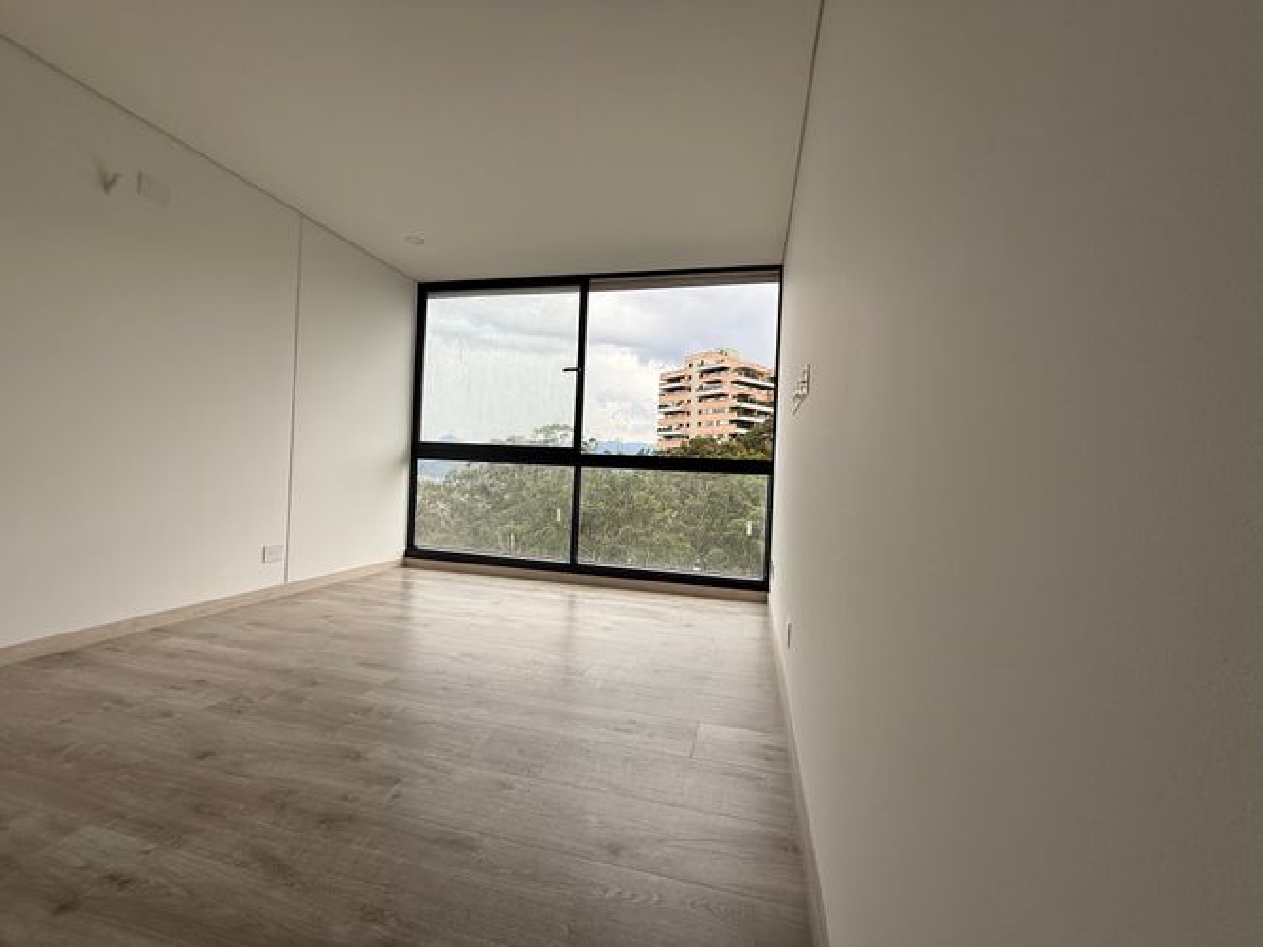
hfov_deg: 102.1
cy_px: 474
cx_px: 632
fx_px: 511
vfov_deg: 85.7
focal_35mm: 14
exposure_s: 1/191
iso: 50
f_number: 2.2
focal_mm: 2.22
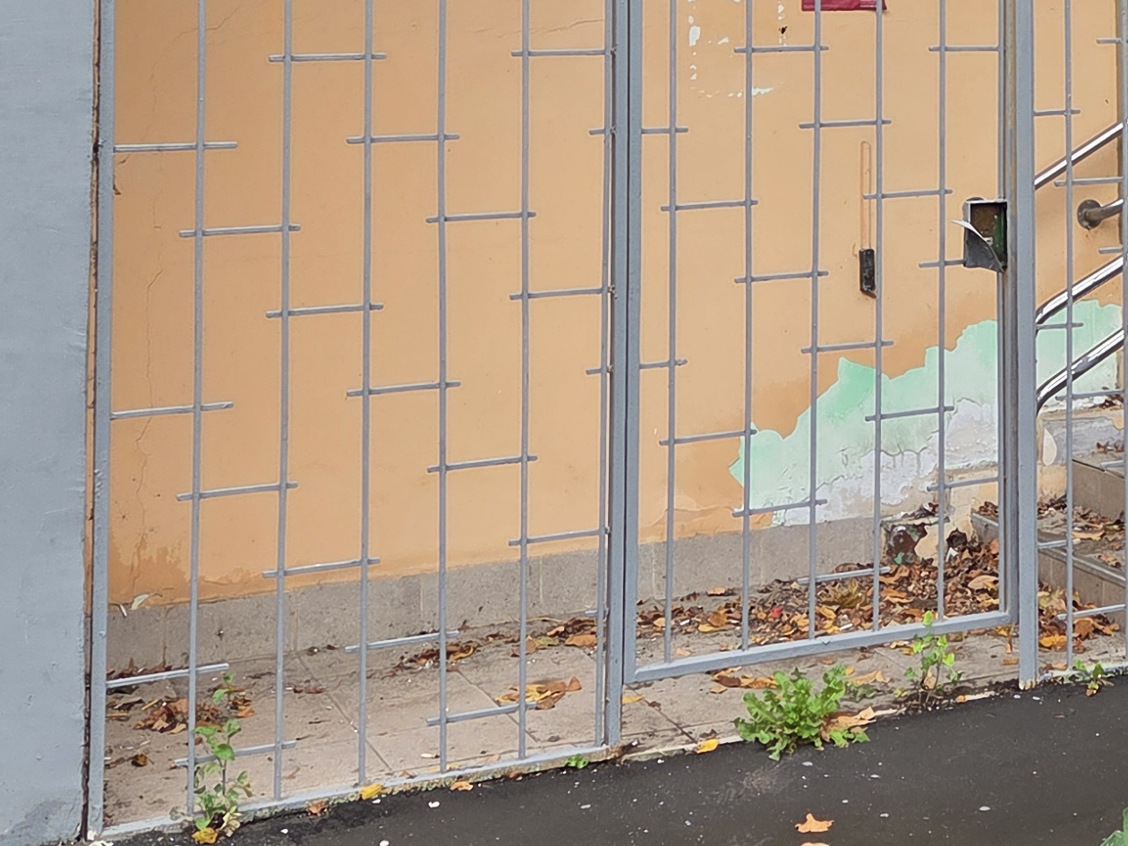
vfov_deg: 19.4
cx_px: 1189
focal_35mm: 73
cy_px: -73
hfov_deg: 25.1
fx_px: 2379
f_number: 1.8
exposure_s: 1/100
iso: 64
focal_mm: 5.4
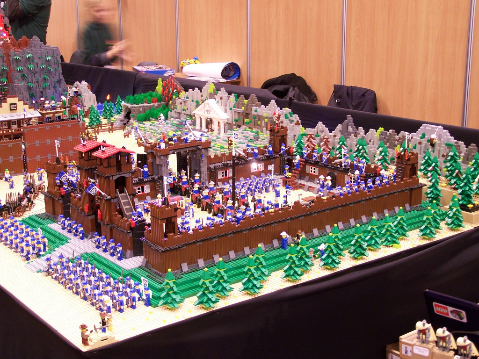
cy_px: 180
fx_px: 816
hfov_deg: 32.7
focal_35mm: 59
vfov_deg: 24.8
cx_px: 240
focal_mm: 9.8
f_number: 3.1
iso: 80
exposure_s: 1/2
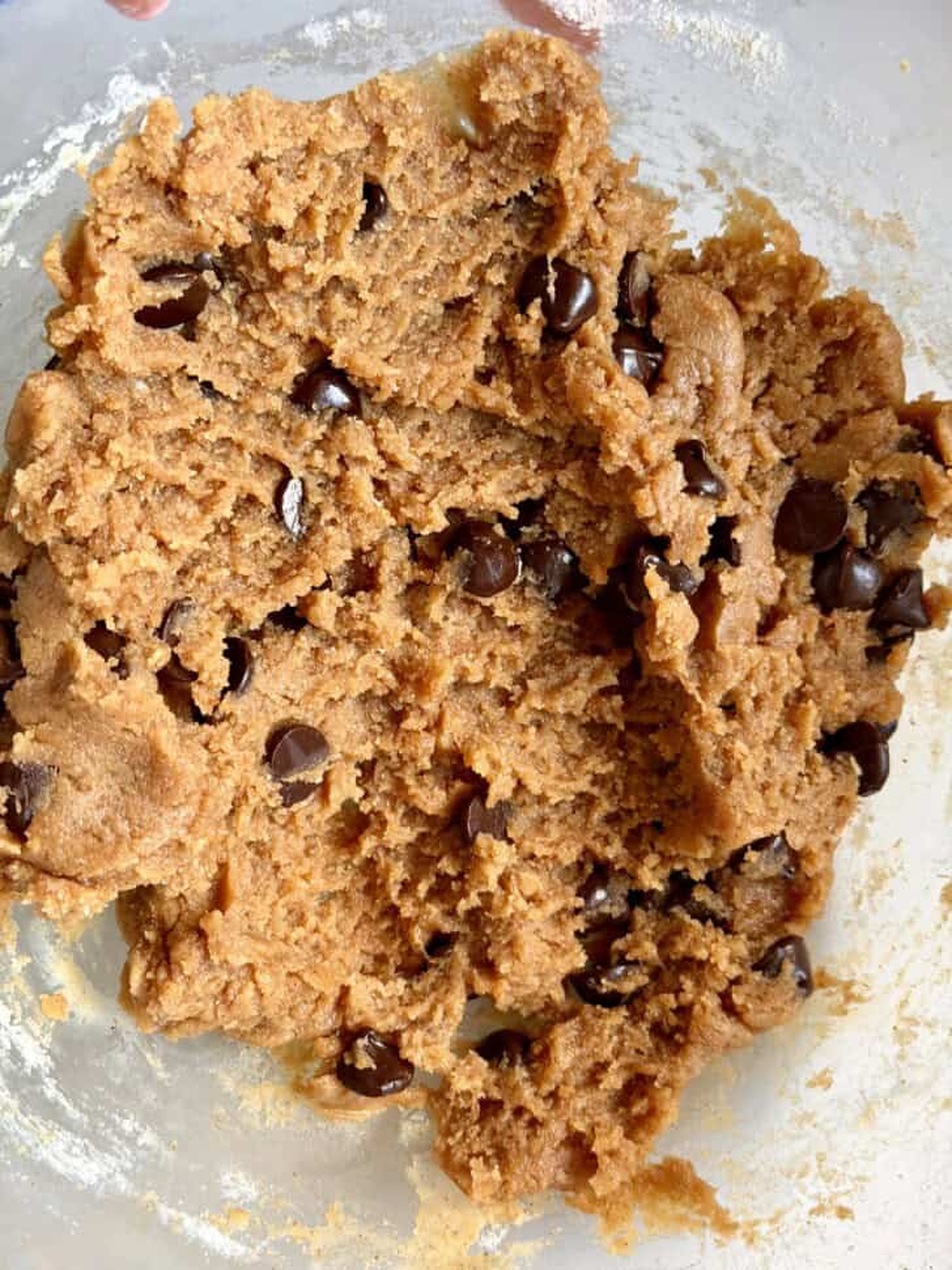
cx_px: 476
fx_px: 1760
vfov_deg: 39.7
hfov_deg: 30.3
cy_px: 635
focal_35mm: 48
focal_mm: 6.8
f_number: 1.8
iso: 200
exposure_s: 1/60
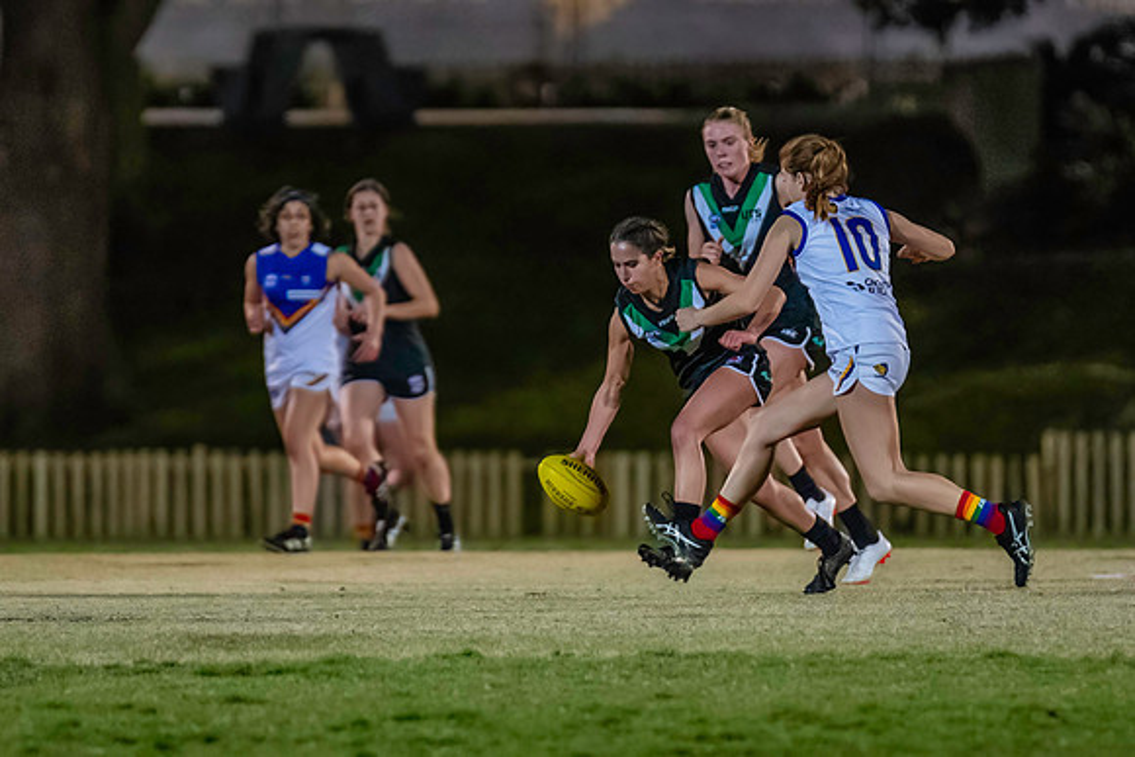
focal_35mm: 671
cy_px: 327
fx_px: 21161
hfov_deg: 3.1
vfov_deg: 2.1
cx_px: 550
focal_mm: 300
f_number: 2.8
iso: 9000
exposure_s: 1/1000
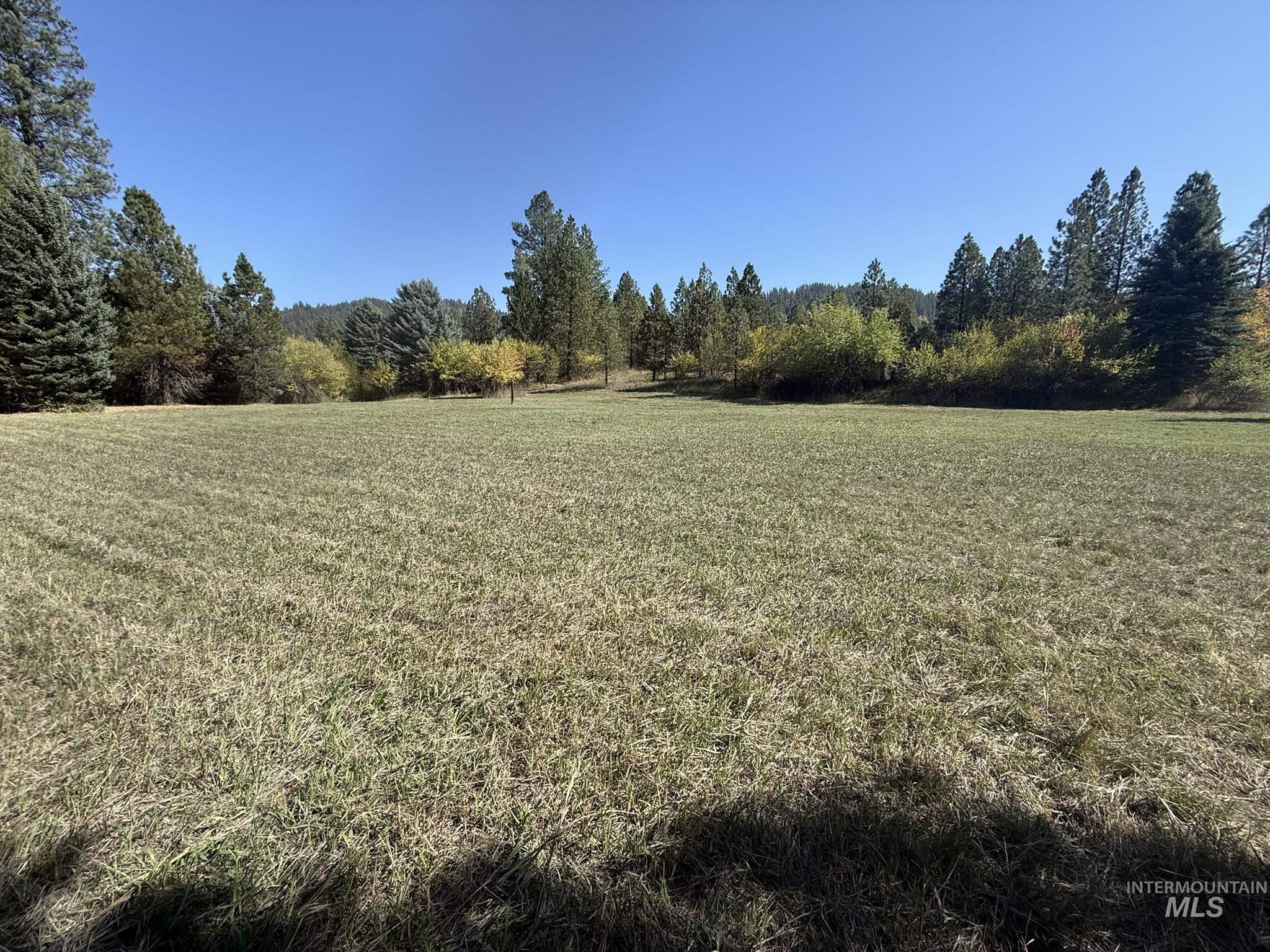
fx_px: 514
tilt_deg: -8.3
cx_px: 635
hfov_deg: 102.1
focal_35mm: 14
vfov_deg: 85.7
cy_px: 476
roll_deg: -0.2
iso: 50
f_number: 2.2
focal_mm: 2.22
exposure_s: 1/1167
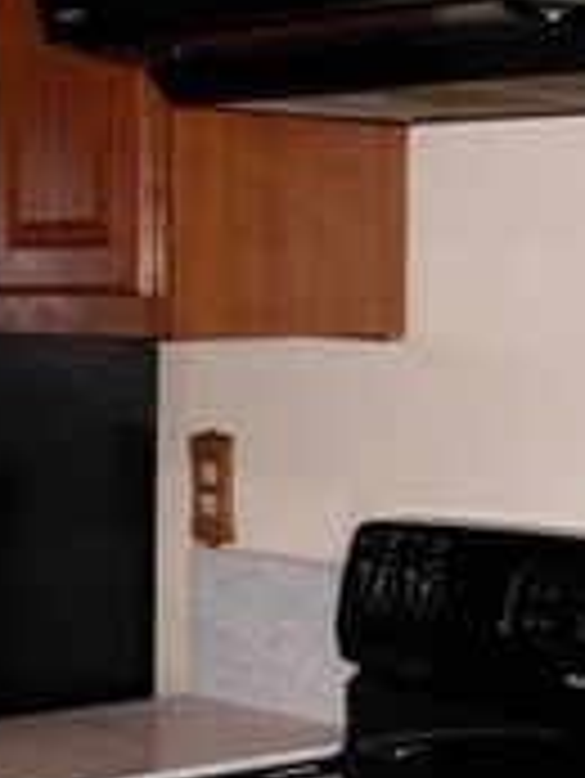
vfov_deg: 17.7
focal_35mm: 110
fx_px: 2476
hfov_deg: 13.4
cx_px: 412
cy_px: 666
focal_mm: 6.3
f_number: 2.9
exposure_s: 1/32
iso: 112
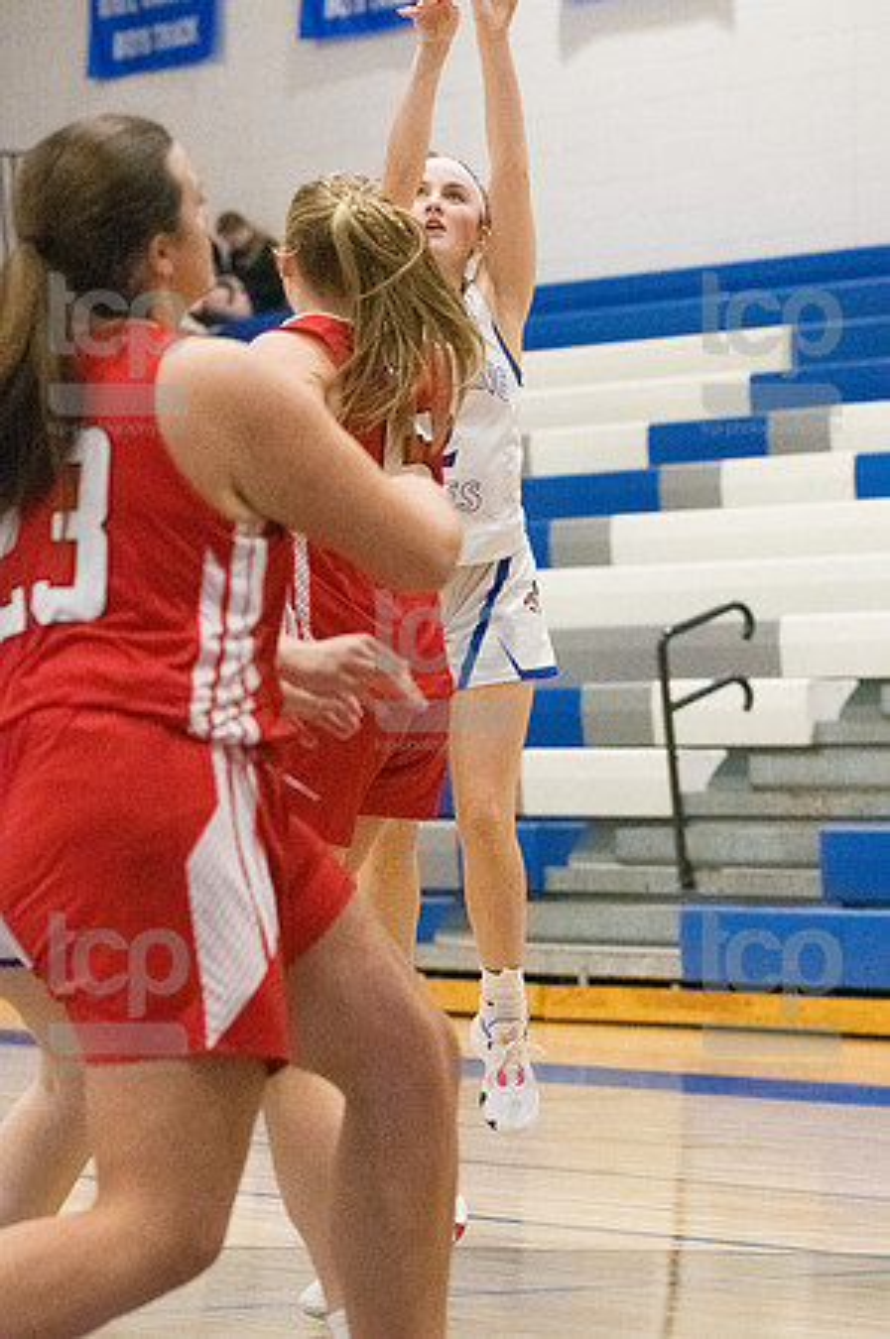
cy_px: 670
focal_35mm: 165
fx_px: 6132
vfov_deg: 12.5
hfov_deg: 8.3
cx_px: 445
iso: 10000
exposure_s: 1/1600
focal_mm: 110
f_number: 4.5
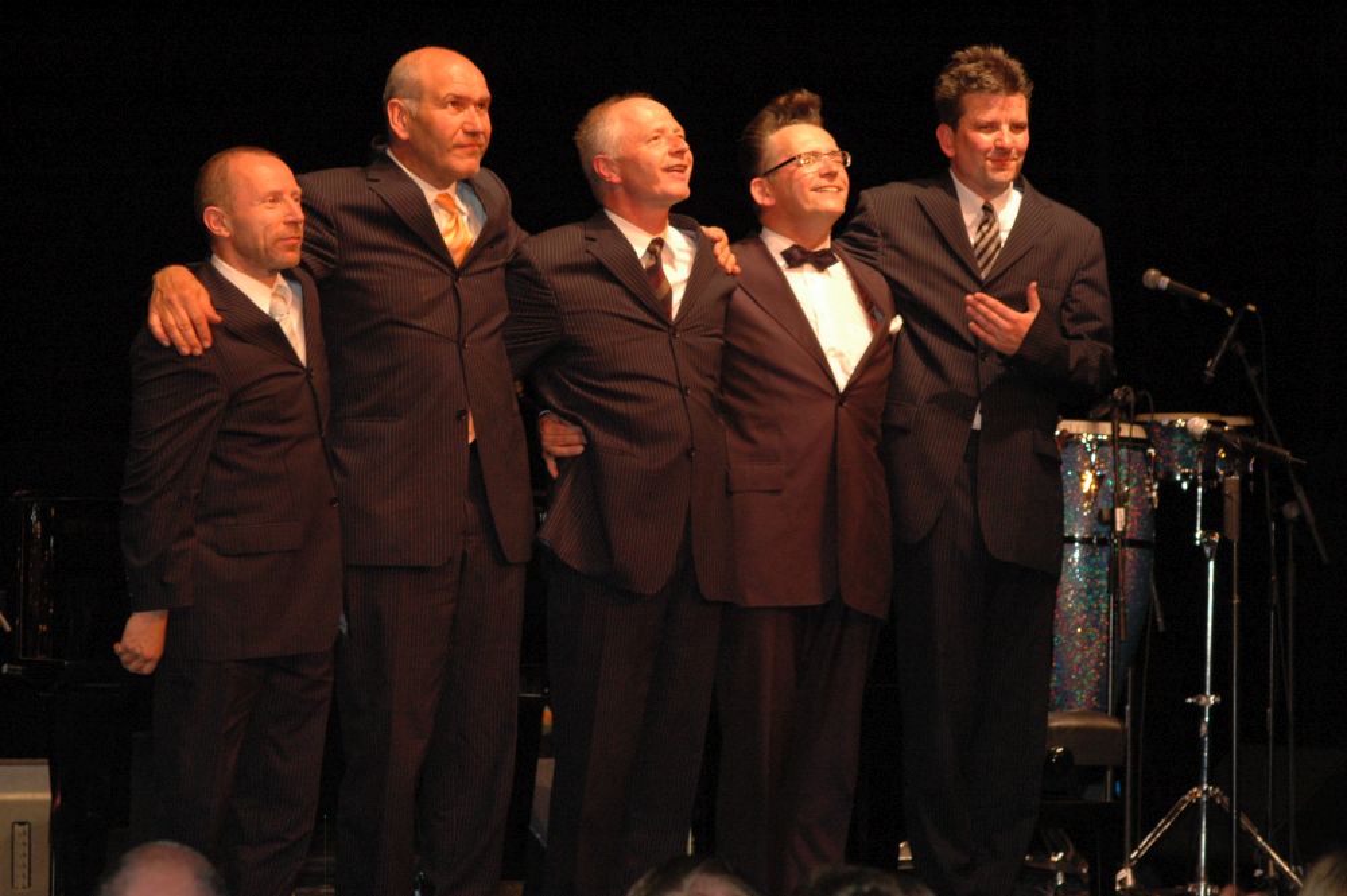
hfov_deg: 12.2
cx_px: 674
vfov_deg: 8.2
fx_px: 6281
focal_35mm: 168
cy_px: 448
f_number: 5.6
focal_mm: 112
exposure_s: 1/60
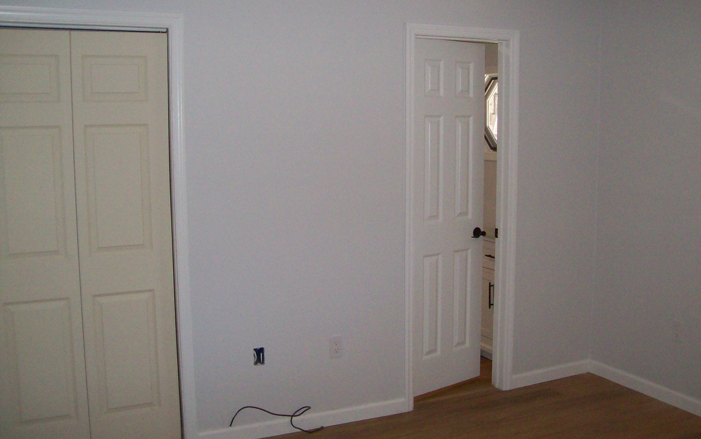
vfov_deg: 32.8
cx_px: 356
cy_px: 201
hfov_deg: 50.4
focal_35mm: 39
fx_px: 745
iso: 200
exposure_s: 1/64
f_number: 2.7
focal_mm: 6
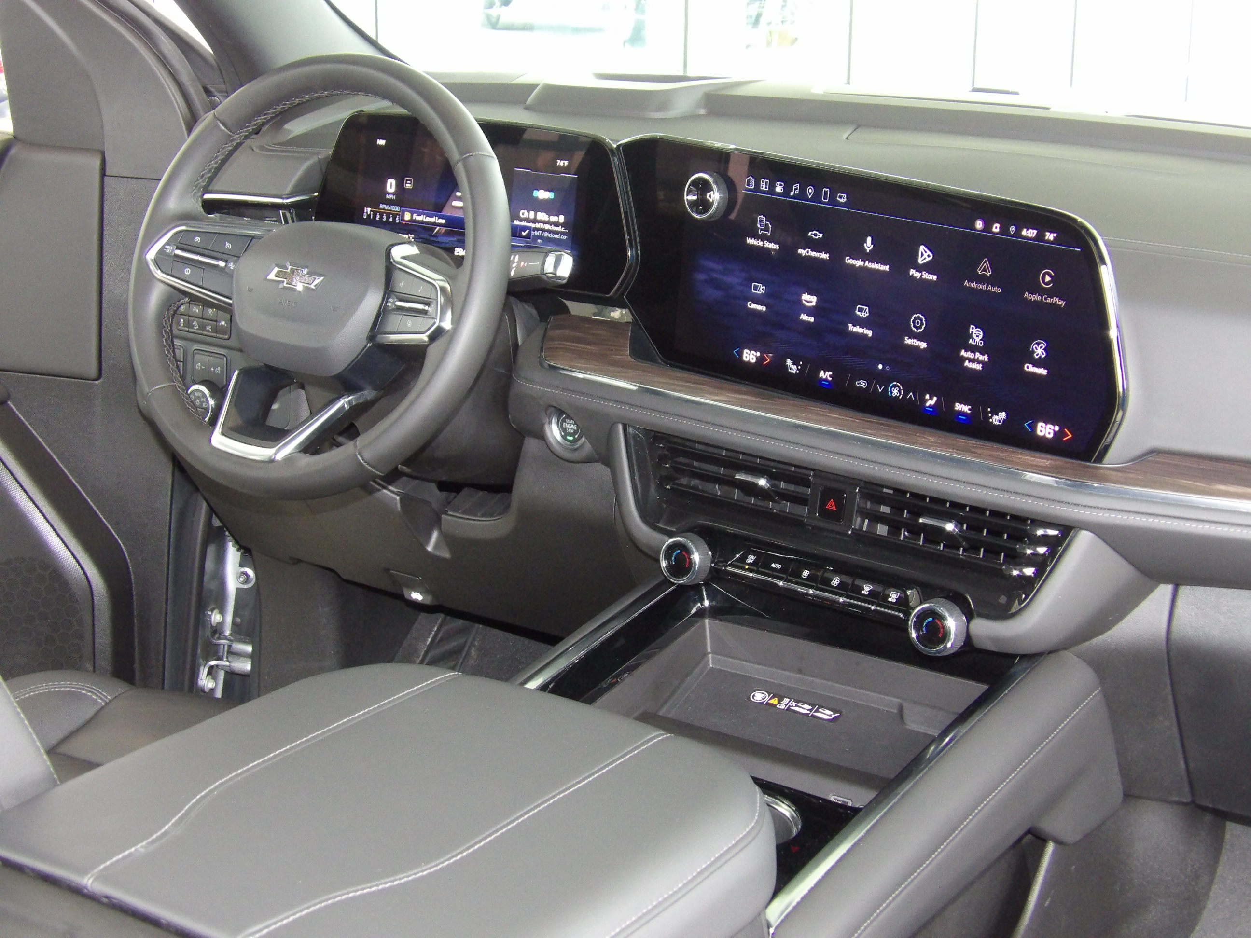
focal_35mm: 53
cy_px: 469
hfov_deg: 36.2
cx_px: 626
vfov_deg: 27.5
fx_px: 1915
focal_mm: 9.5
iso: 634
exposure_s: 1/31
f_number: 3.9
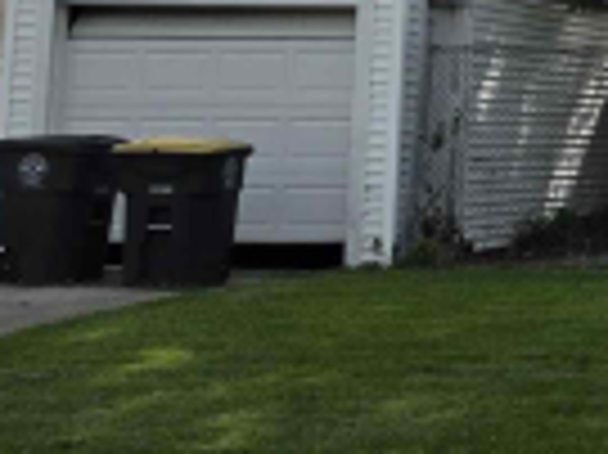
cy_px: -229
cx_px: 1340
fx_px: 2001
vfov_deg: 12.3
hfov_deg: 13.7
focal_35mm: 114
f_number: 1.4
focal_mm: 6.5
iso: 25
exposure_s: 1/7939
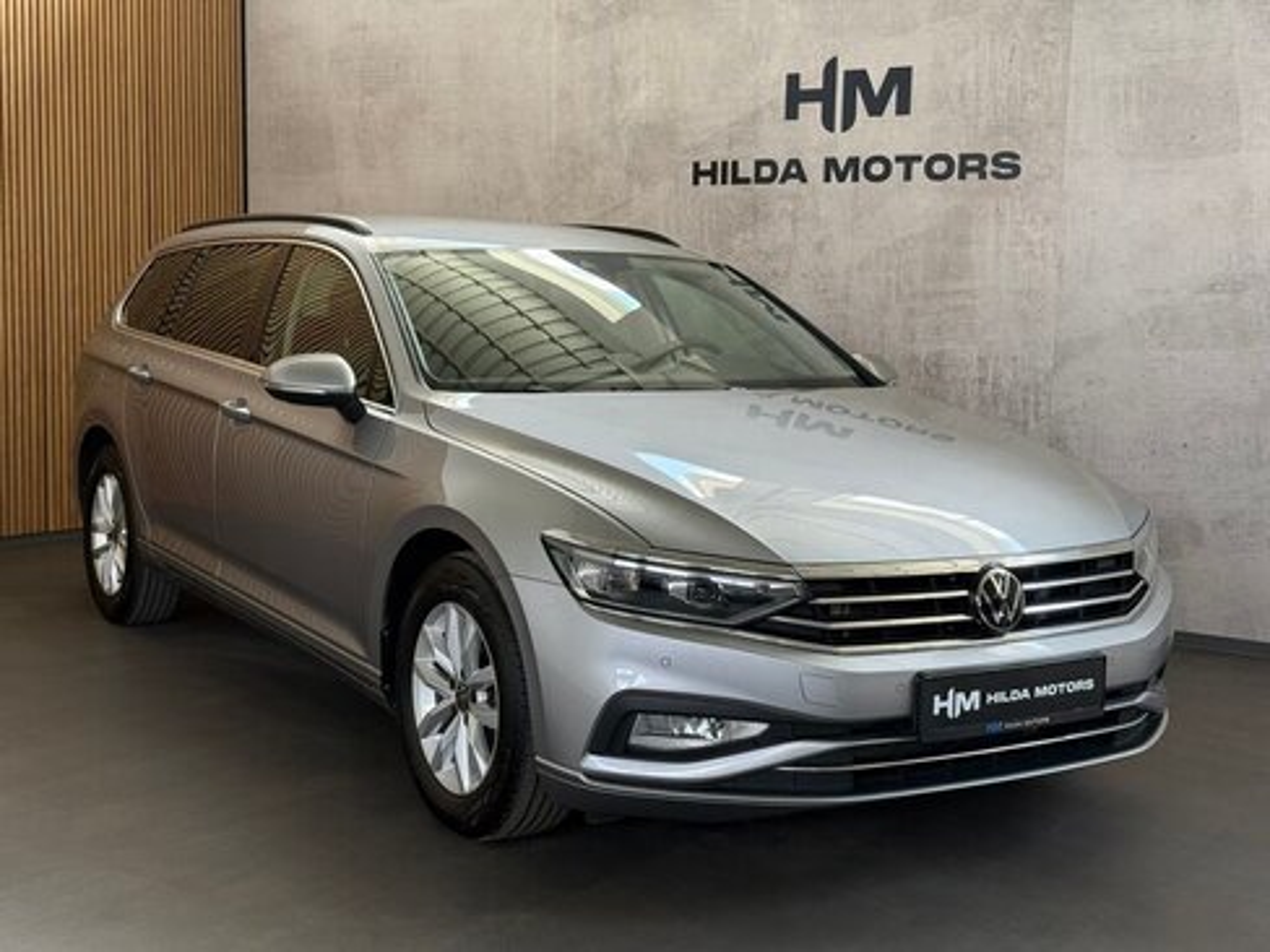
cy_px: 476
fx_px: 1761
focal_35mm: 48
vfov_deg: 30.3
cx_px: 635
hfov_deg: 39.7
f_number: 1.78
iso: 64
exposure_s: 1/121
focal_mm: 6.76
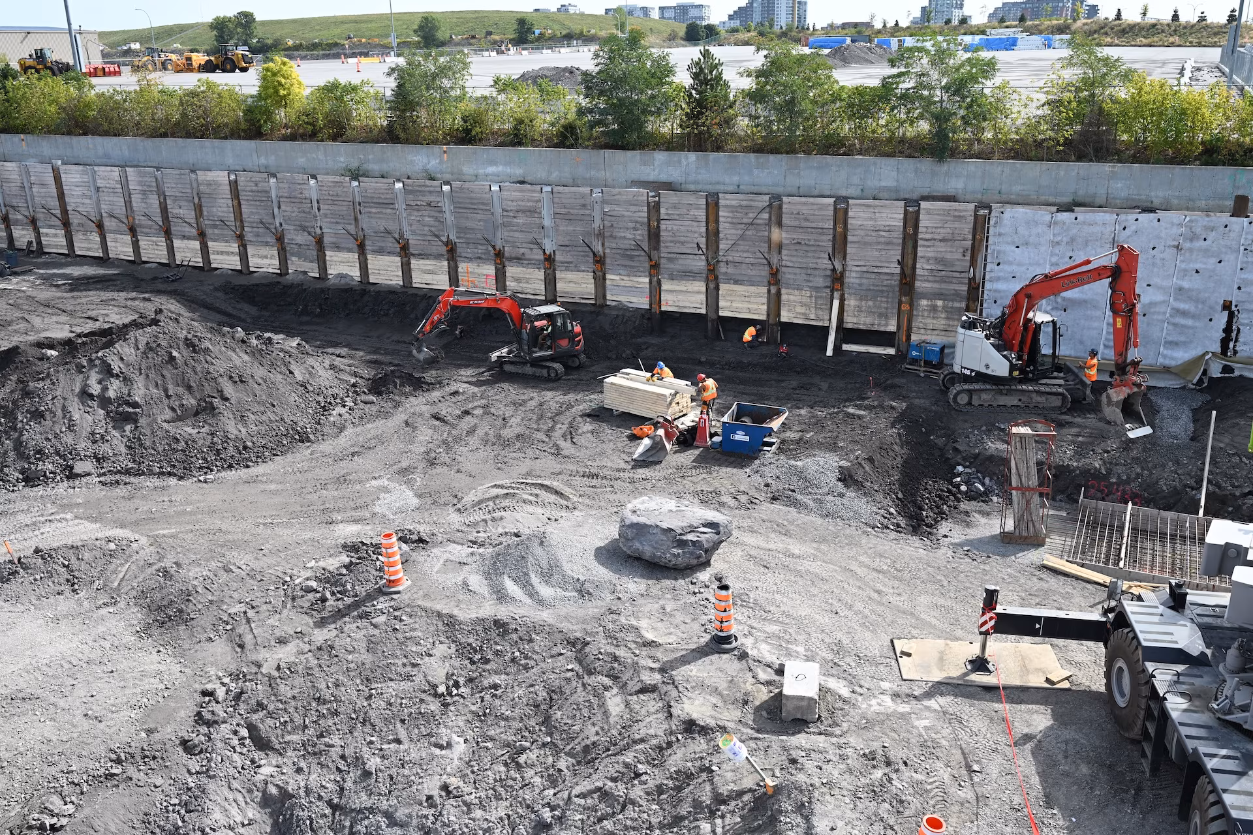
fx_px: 1044
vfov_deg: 43.6
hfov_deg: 61.9
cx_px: 626
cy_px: 418
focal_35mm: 30
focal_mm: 30
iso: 100
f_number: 5.6
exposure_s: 1/250
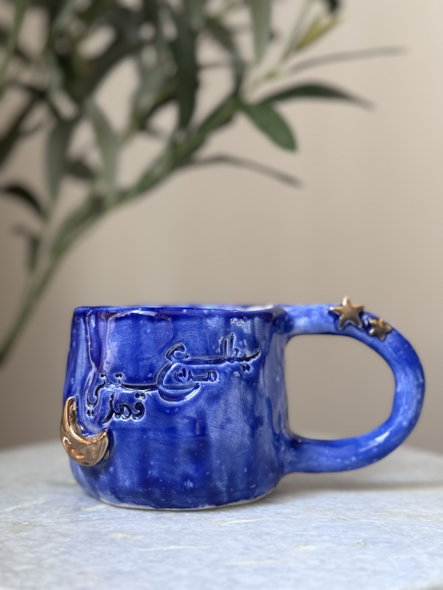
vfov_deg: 39.7
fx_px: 819
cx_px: 222
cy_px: 295
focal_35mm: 48
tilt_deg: +0.2
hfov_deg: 30.3
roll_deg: -1.6
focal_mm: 6.76
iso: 250
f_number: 1.78
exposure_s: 1/60
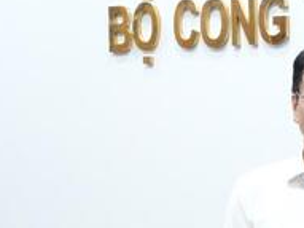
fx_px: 1132
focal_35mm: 129
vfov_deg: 11.5
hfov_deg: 14.7
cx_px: 372
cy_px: 151
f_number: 8
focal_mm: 21.4
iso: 6400
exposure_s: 1/125
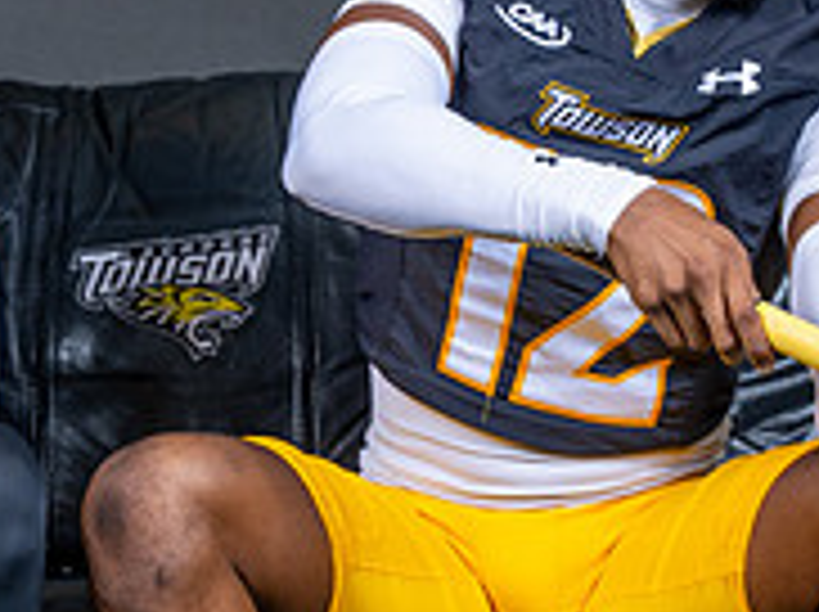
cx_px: 382
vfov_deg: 5.8
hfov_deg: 7.7
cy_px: 380
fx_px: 6073
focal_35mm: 257
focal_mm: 70
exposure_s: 1/200
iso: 100
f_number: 6.3
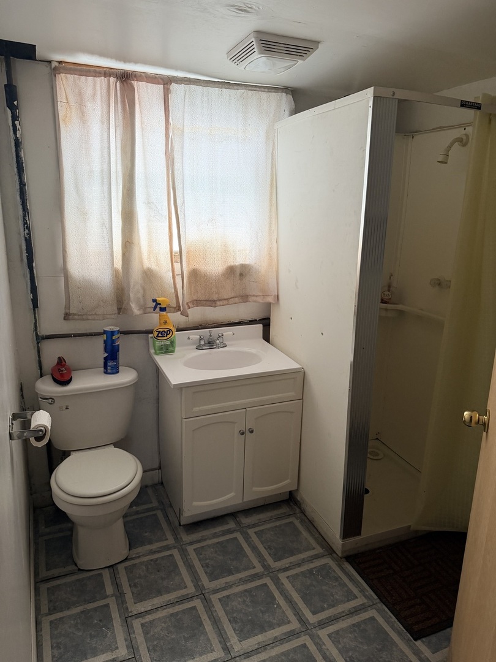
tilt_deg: -13.5
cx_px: 248
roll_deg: -0.7
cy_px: 331
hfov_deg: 56.8
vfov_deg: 71.6
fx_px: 459
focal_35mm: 24
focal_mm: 6.76
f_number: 1.78
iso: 250
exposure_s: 1/60
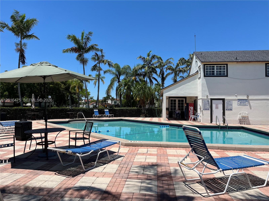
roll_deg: -0.7
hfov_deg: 67.3
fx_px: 202
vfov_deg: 53.1
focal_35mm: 26
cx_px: 134
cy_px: 100
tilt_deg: +0.7
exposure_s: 1/5319
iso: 50
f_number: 1.6
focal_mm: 5.1
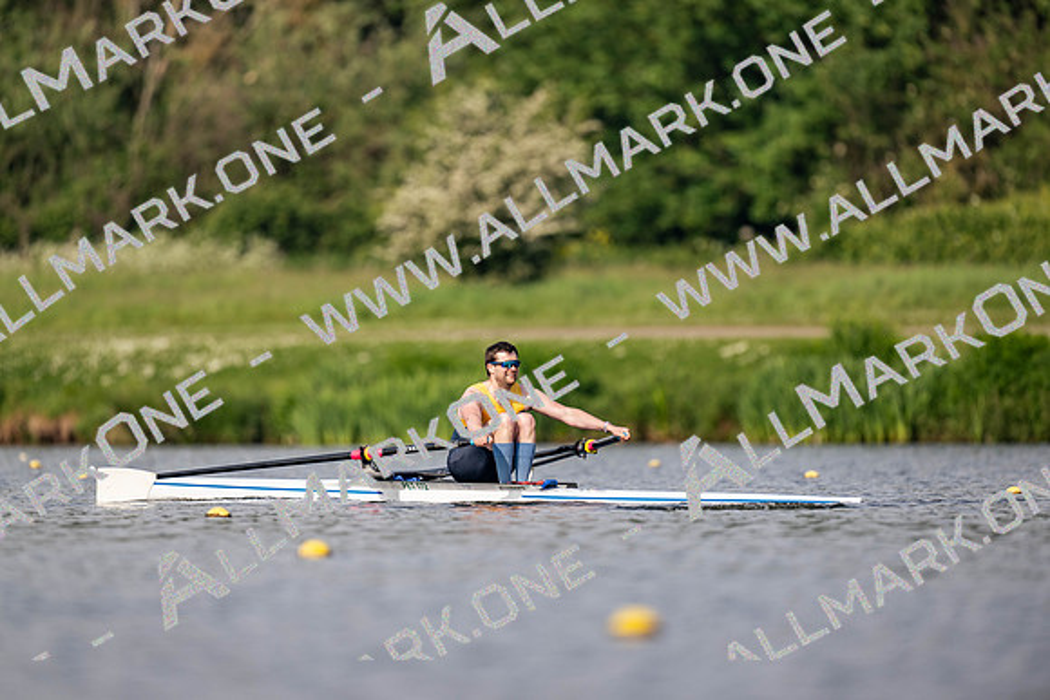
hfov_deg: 3.4
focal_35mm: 600
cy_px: 350
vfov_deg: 2.3
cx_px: 525
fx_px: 17503
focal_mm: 600
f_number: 4
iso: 250
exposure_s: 1/2500
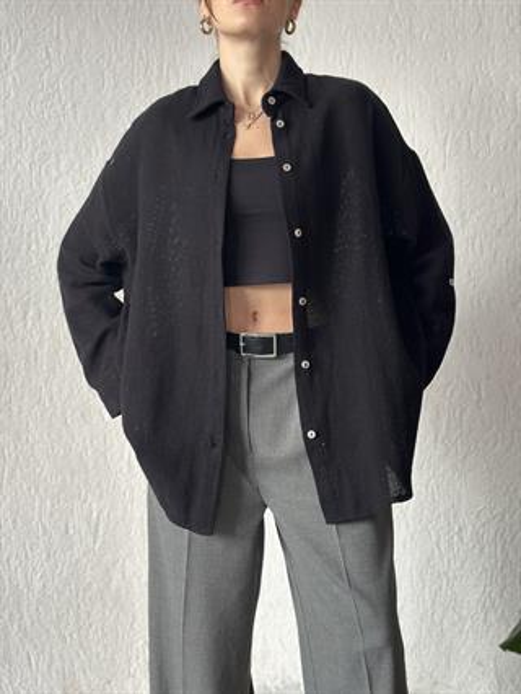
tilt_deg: -1.6
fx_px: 962
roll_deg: +0.8
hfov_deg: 30.3
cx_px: 260
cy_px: 347
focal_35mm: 48
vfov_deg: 39.6
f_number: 1.78
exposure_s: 1/60
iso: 160
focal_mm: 6.86
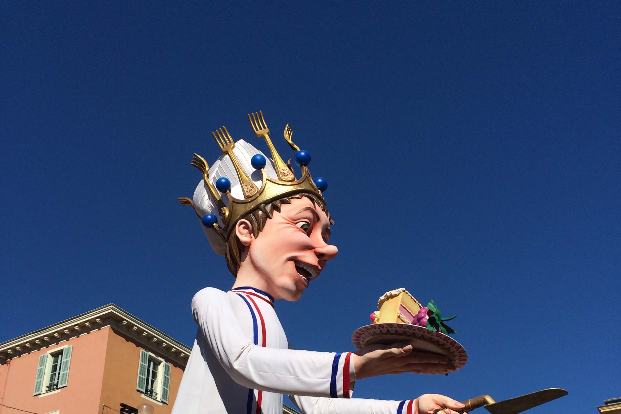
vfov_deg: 31.3
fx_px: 724
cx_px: 309
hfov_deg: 46.4
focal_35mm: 42
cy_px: 314
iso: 40
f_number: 2.2
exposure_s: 1/5128
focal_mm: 4.12
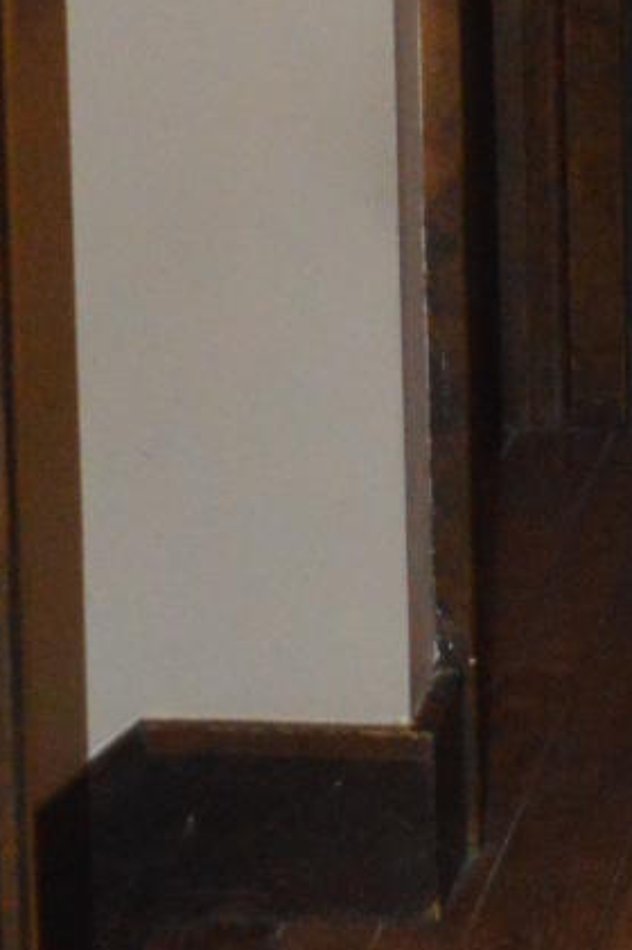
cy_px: -641
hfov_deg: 6.0
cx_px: 906
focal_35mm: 228
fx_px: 6013
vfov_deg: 8.7
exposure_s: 1/60
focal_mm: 32
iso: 3200
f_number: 4.8
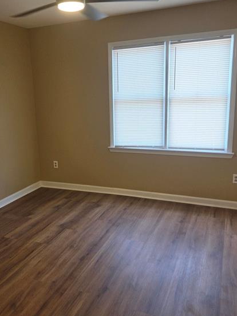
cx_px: 92
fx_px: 292
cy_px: 158
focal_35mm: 32
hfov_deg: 43.9
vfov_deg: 56.8
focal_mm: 5.4
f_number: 1.8
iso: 50
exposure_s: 1/120
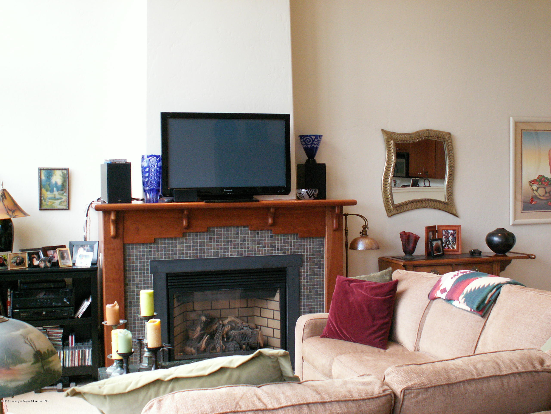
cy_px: 207
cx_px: 276
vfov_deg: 32.9
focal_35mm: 44
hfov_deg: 42.9
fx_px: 700
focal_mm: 7.23
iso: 160
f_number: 2.8
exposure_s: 1/25
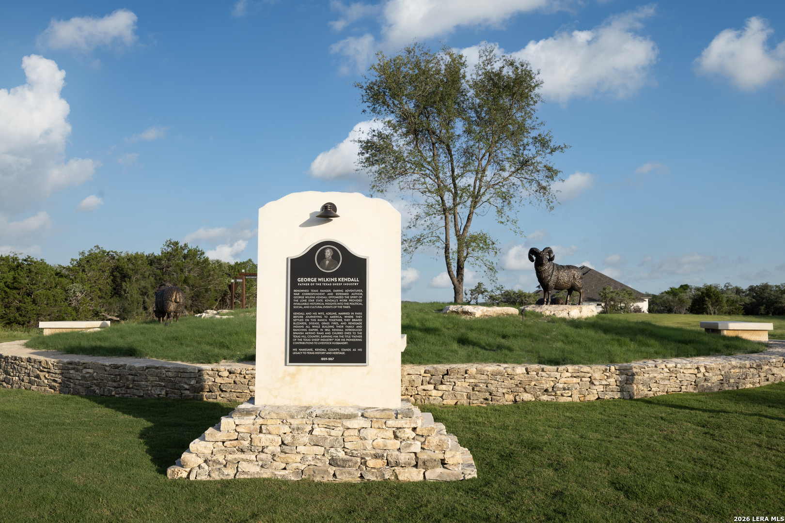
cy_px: 262
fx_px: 611
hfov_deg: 65.5
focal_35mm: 28
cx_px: 392
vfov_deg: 46.4
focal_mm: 28
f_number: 8
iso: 64
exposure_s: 1/125
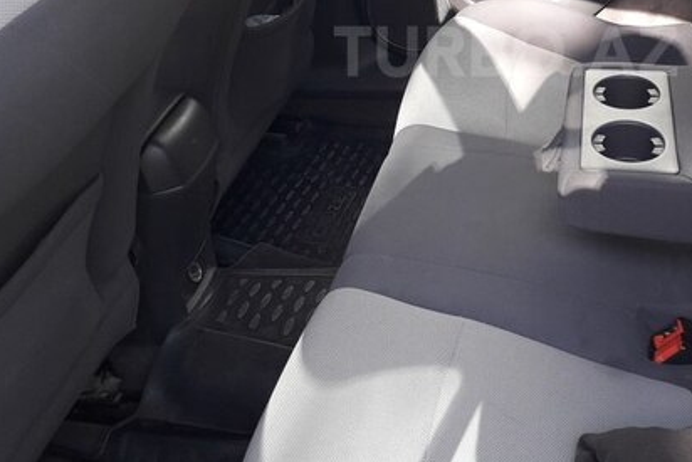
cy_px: 51
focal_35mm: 45
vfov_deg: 28.8
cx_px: 506
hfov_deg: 42.5
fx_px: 865
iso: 50
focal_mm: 3.6
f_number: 1.9
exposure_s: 1/100
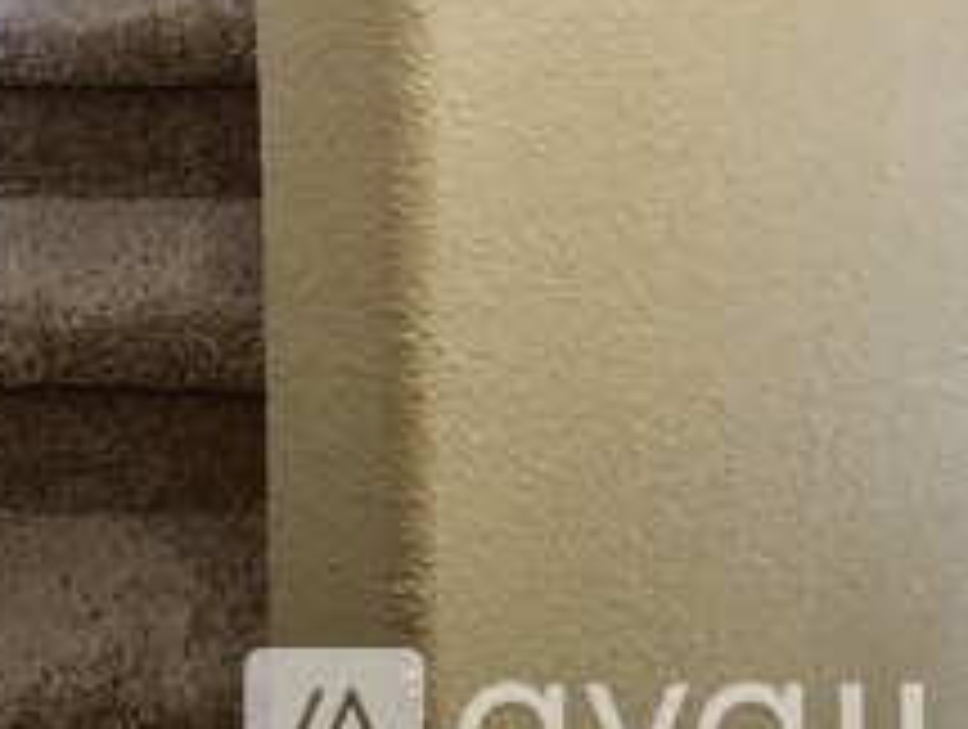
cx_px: 128
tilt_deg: -7.2
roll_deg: +2.9
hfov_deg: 28.8
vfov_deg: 20.1
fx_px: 1821
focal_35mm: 65
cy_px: -297
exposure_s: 1/15
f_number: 1.8
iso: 64
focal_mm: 3.99
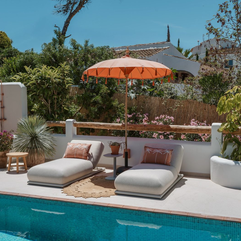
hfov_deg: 37.4
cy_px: 121
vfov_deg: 37.6
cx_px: 100
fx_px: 354
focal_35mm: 45
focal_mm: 35
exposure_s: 1/250
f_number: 10
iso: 64
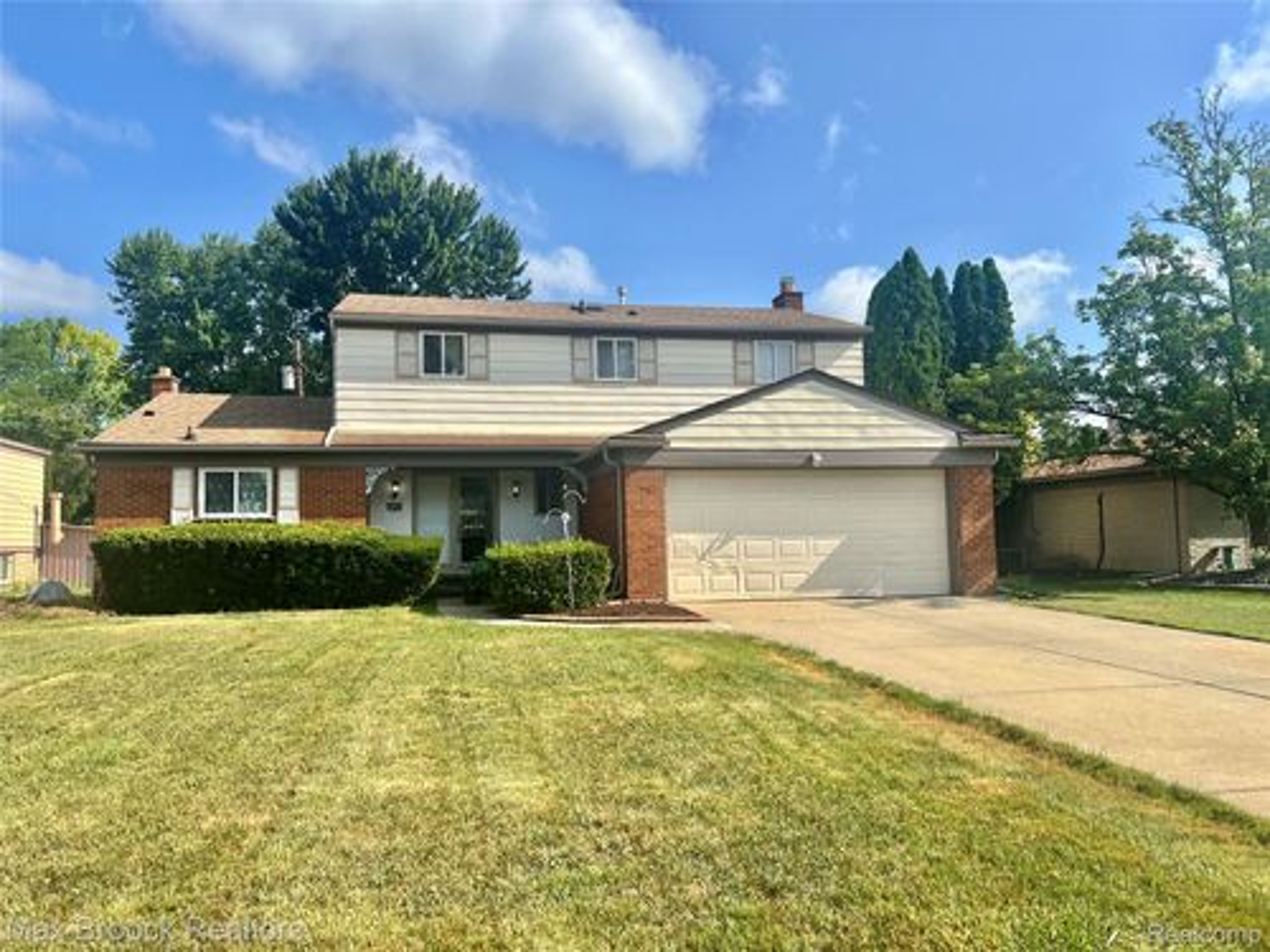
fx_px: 954
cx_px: 635
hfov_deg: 67.3
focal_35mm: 26
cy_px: 476
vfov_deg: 53.1
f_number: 1.5
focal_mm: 5.7
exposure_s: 1/4274
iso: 50
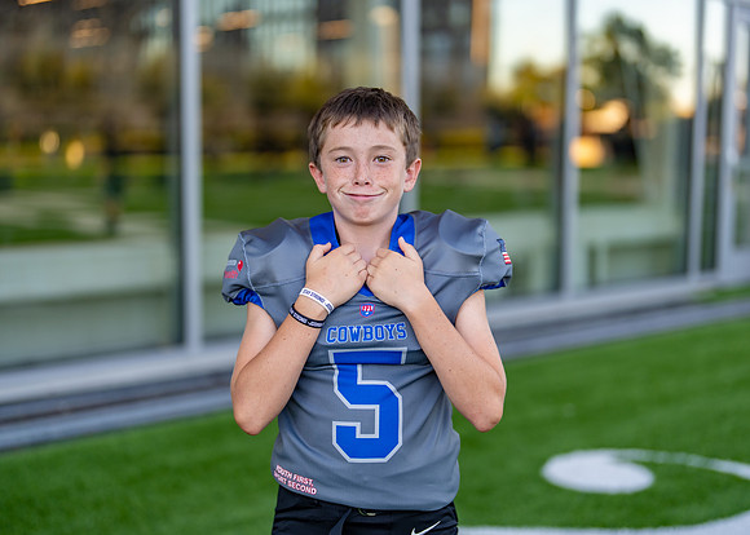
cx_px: 375
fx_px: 1146
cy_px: 268
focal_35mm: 54
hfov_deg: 36.3
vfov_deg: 26.3
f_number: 1.2
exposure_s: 1/640
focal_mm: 50
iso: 100
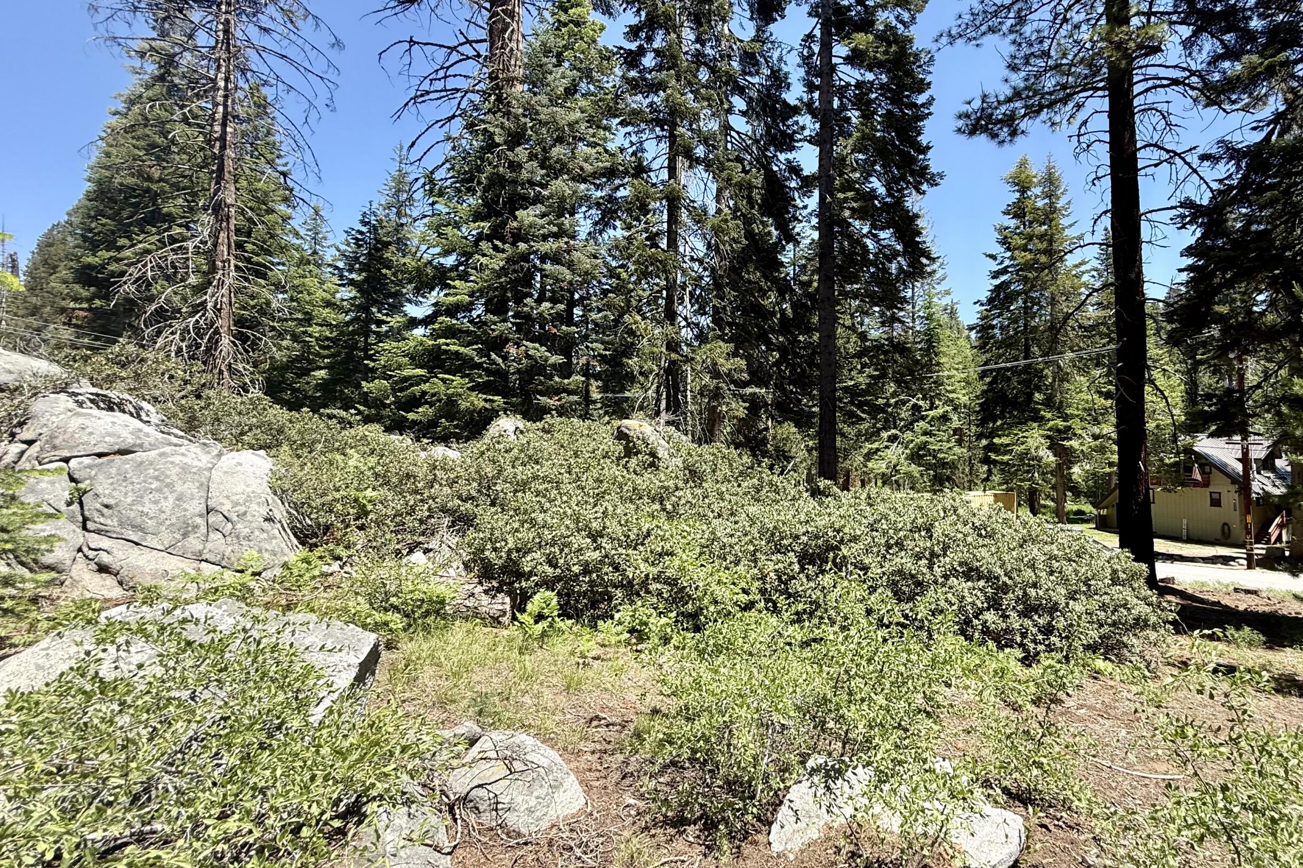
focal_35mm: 18
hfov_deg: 89.1
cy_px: 401
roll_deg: +0.1
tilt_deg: +4.5
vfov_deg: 67.3
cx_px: 765
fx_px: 651
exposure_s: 1/672
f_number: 2.2
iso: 50
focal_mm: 2.22
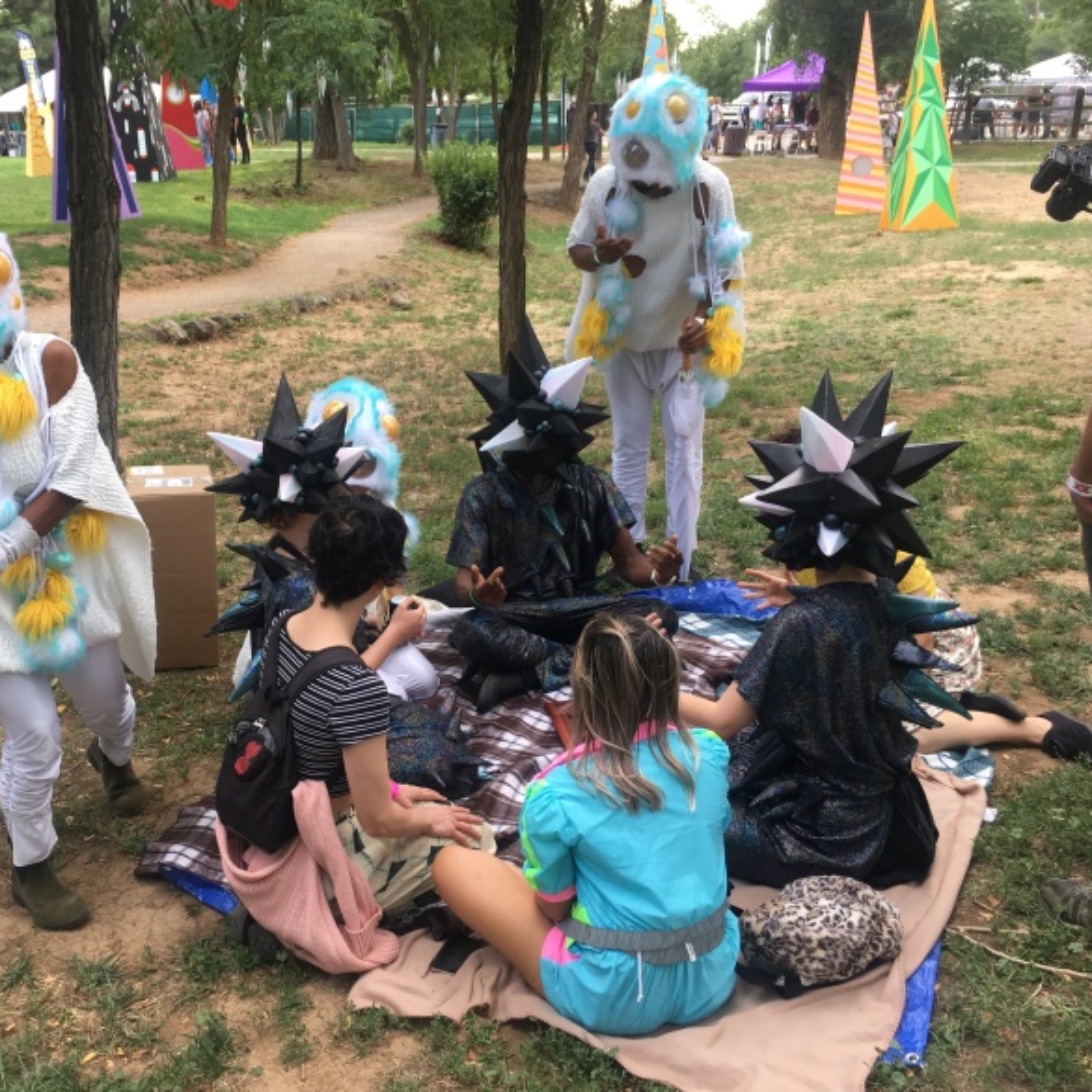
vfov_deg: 47.2
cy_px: 537
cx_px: 382
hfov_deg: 46.6
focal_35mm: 35
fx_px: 1249
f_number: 2.2
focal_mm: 4.15
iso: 40
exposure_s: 1/120
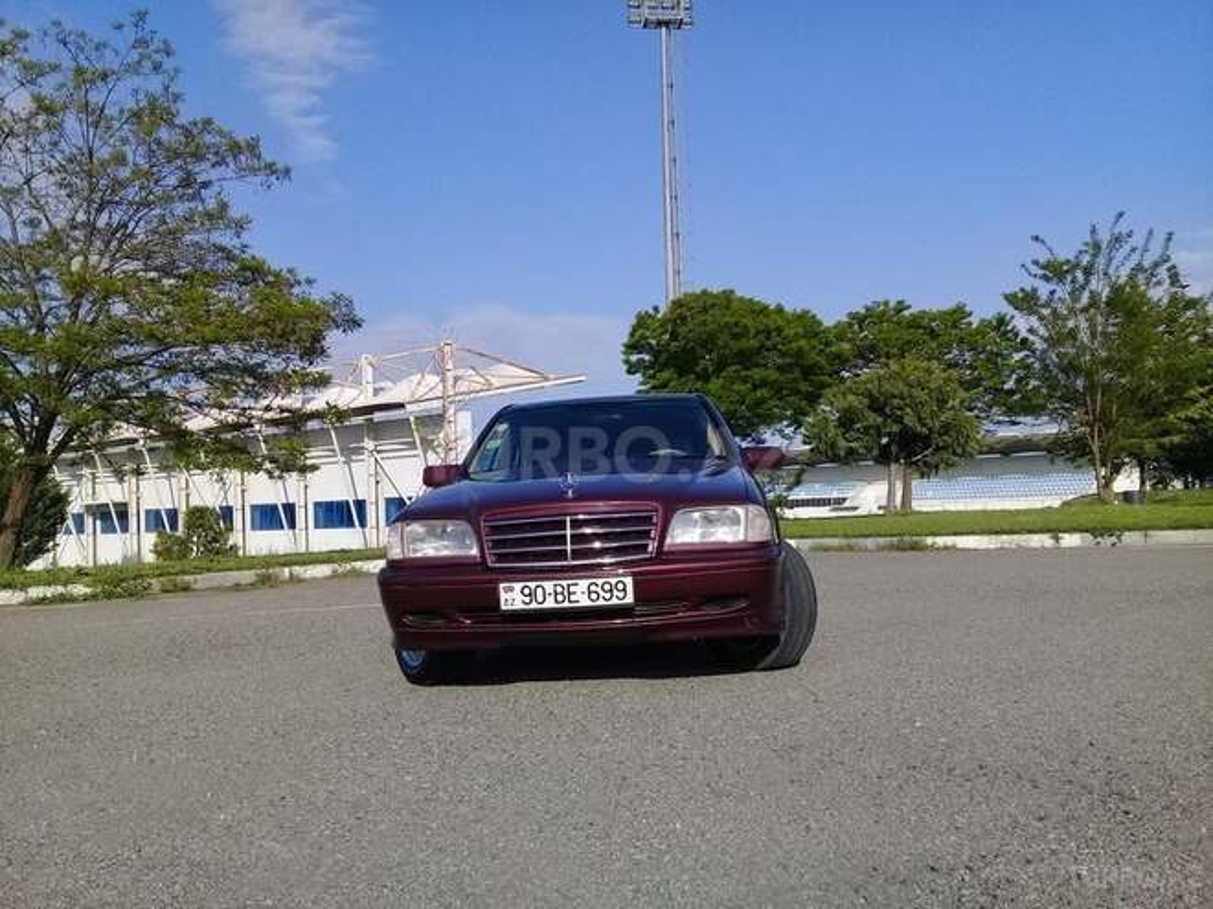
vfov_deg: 45.4
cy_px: 454
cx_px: 606
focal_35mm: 31
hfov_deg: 58.4
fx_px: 1086
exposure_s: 1/1520
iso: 50
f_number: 2.2
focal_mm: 3.3
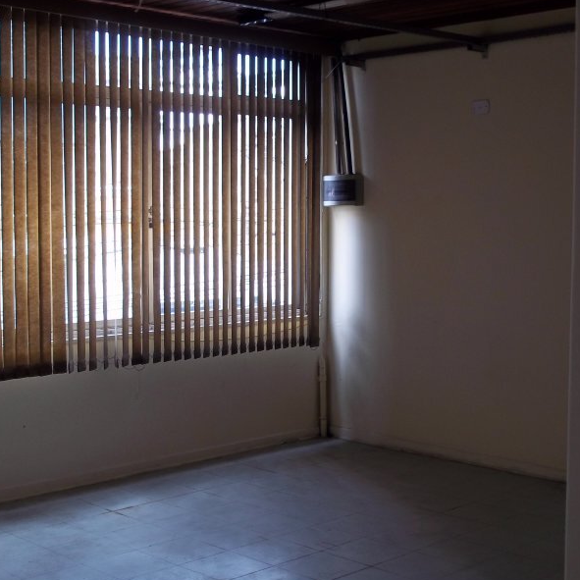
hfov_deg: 31.0
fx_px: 1043
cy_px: 291
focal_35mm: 55
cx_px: 225
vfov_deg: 31.1
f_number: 3.5
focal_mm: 8.2
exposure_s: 1/40
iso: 80
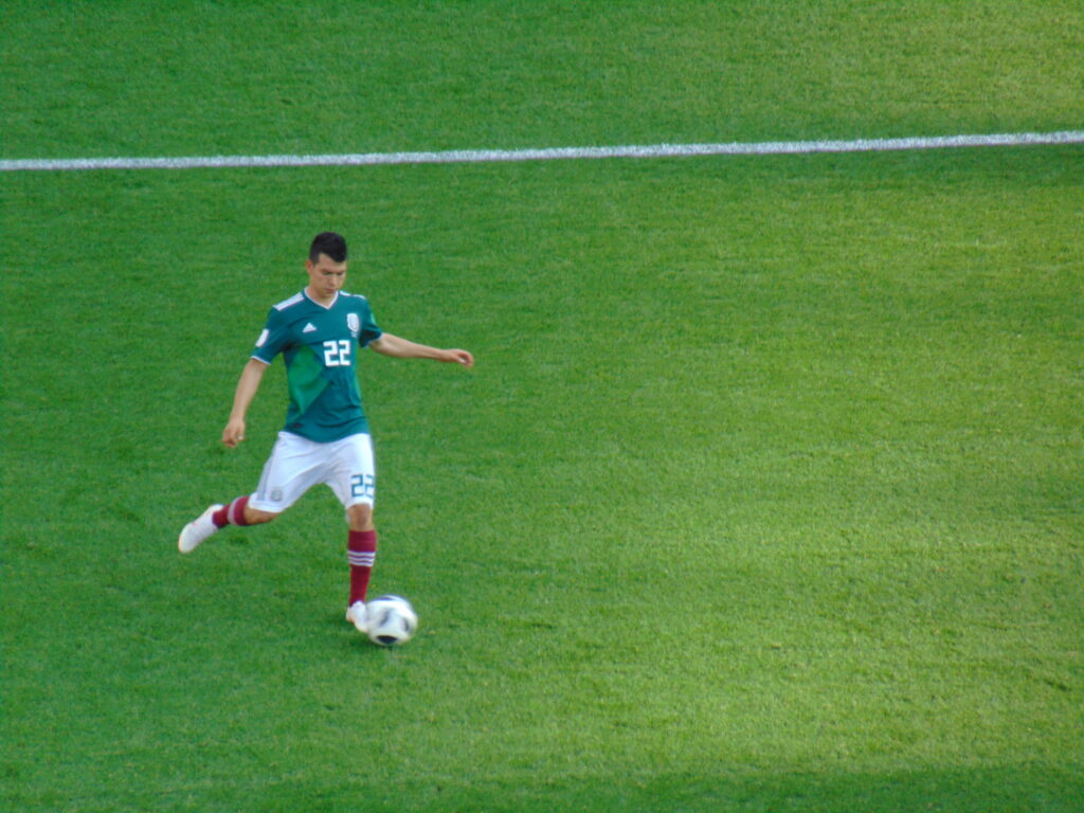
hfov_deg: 2.3
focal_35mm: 876
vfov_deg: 1.7
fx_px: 27432
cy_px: 406
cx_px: 542
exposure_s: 1/125
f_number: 5.9
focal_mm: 157.1
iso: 160
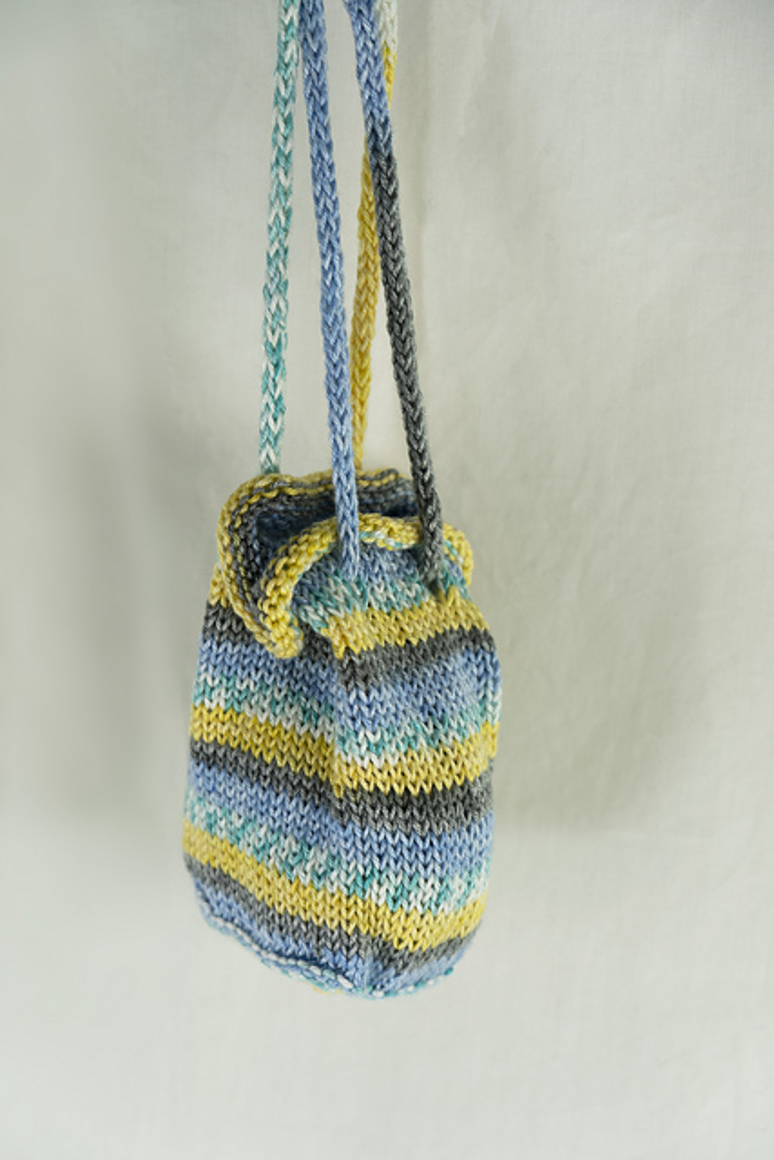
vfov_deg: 27.7
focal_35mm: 73
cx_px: 387
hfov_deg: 18.7
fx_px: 2353
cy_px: 580
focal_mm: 73
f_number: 4.5
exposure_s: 1/80
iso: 100
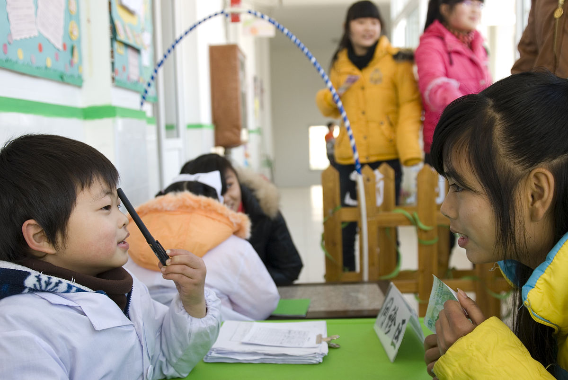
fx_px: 569
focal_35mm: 36
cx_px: 284
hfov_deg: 53.1
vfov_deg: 37.0
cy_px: 190
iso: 200
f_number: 3.2
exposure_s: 1/160
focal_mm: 24
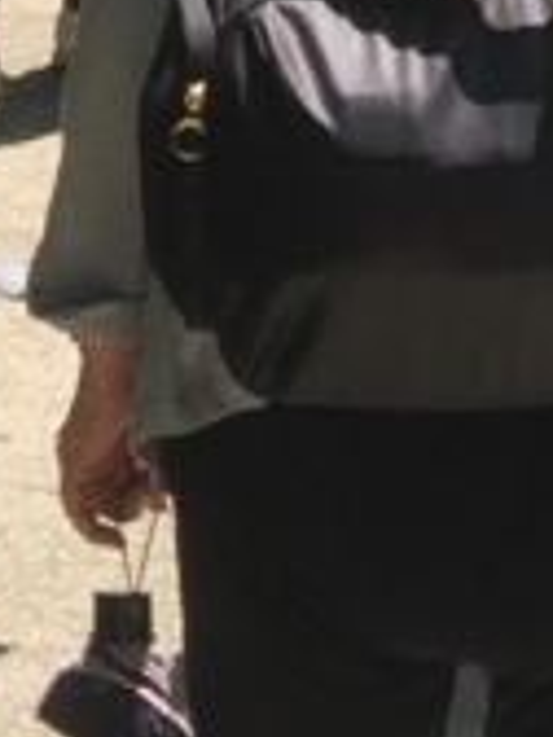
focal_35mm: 177
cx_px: -61
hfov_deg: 8.3
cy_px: -842
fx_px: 3770
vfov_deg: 10.1
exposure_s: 1/824
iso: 32
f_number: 2.2
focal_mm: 4.15
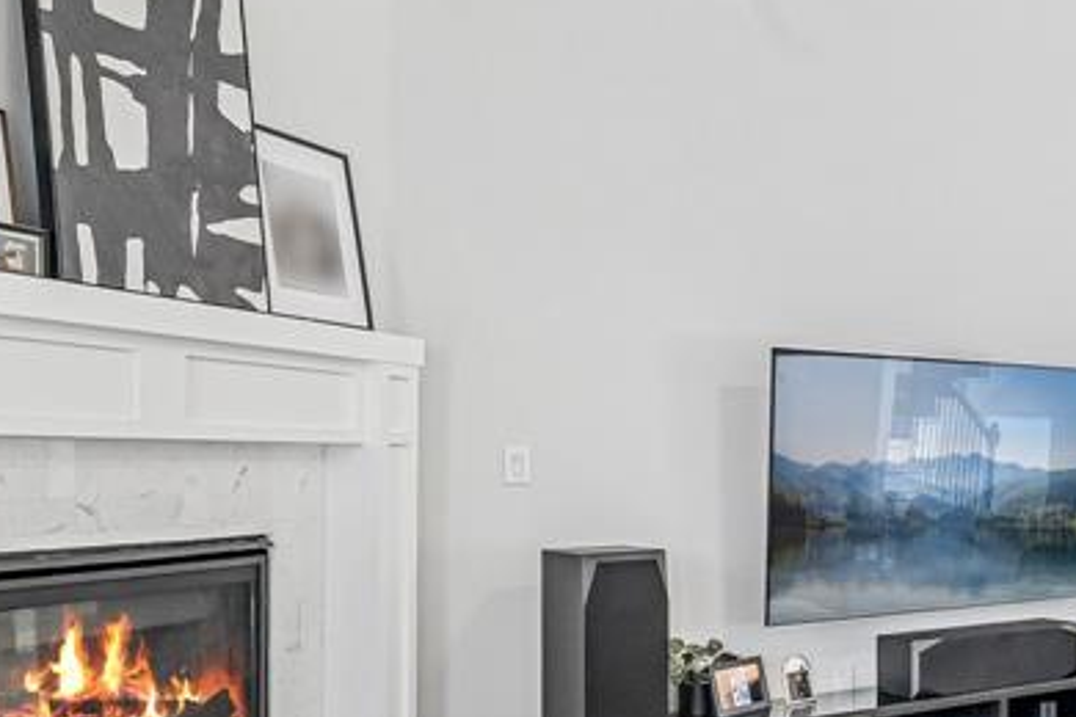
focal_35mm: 43
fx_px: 1294
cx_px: 1156
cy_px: 463
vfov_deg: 30.8
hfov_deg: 38.2
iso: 400
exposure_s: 1/30
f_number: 8
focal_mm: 16.5
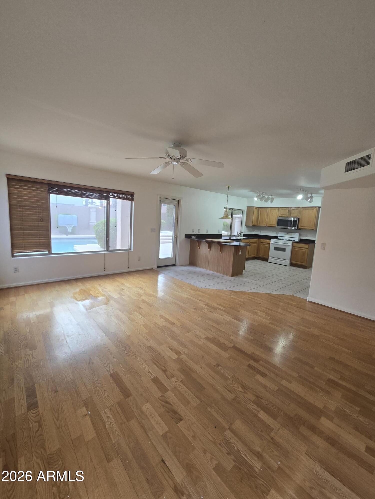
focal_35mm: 13
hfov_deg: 89.9
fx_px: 188
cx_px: 188
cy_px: 250
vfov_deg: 106.2
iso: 80
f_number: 2.2
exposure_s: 1/60
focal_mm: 2.2
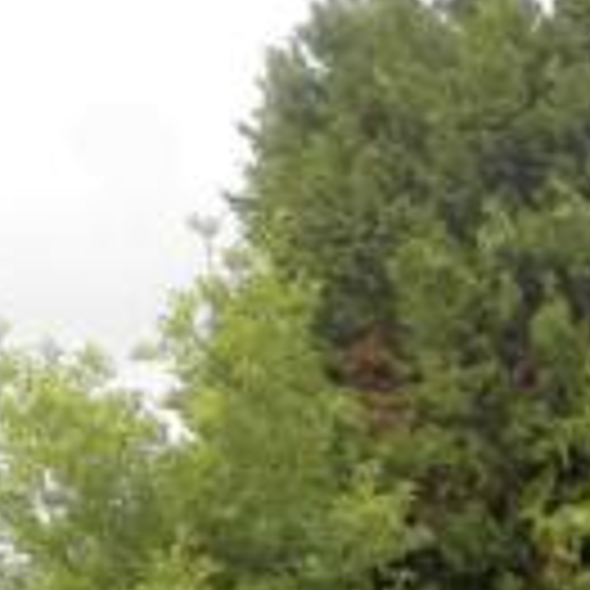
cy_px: 944
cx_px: 678
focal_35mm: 98
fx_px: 1890
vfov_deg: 15.9
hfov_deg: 17.1
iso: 80
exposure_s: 1/250
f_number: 3.1
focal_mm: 4.5
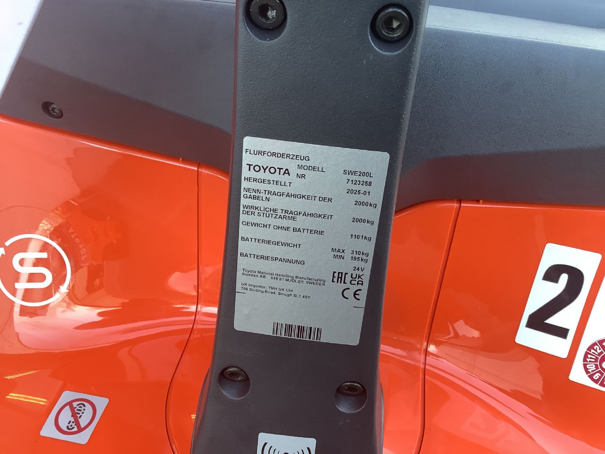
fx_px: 542
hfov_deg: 58.4
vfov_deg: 45.4
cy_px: 227
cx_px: 302
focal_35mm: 31
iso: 80
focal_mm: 3.3
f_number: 2.4
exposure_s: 1/50
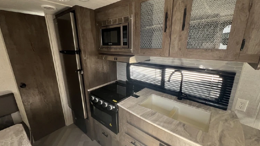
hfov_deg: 103.0
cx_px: 127
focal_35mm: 15
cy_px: 74
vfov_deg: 70.6
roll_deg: +3.1
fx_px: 103
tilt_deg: -11.5
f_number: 1.8
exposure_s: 1/99
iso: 125
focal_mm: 1.57
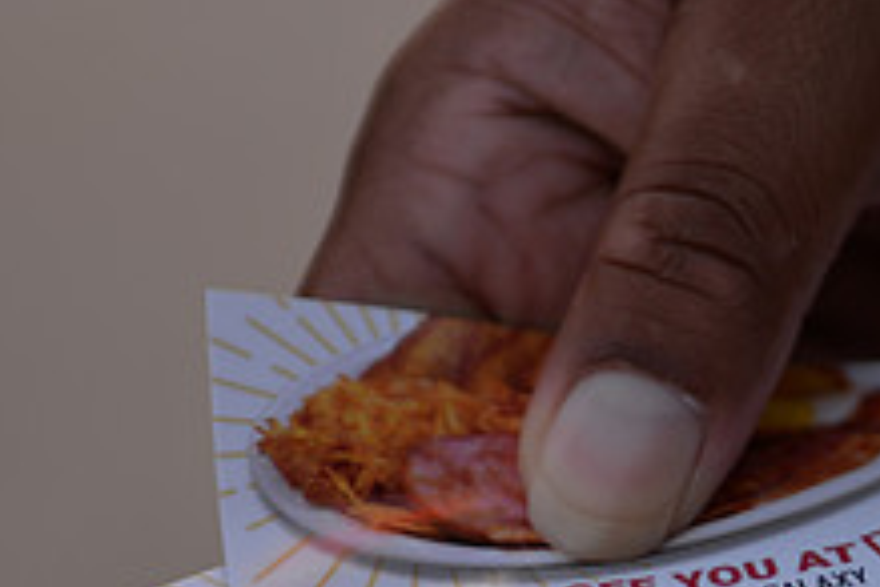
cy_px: 601
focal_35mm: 185
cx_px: 800
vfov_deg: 7.4
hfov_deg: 11.0
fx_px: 4522
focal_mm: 70
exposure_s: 1/800
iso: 100
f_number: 2.8
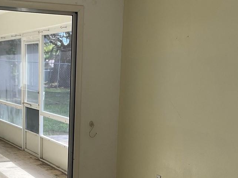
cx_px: 71
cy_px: 166
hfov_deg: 26.8
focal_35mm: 72
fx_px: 495
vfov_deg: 20.0
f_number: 1.8
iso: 16
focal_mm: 3
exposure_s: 1/136
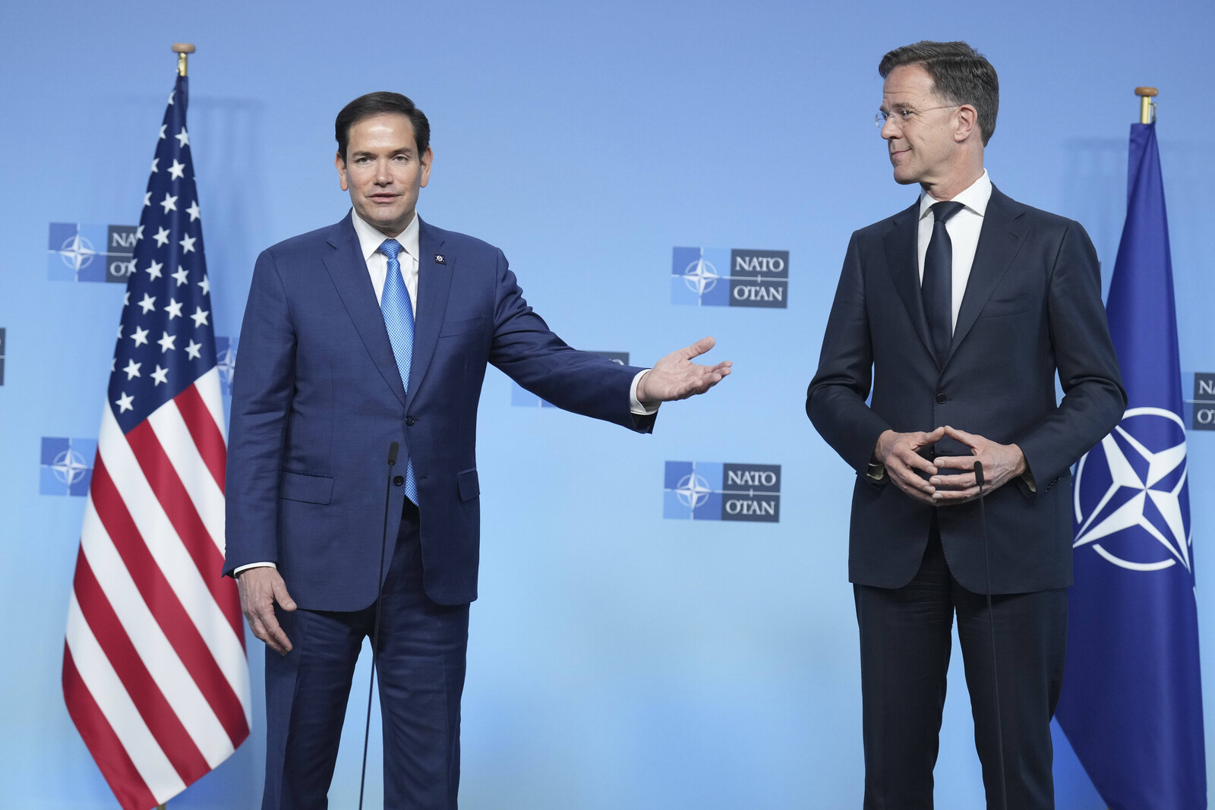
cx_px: 608
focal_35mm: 91
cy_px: 405
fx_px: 3071
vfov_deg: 15.0
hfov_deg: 22.4
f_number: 3.5
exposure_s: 1/400
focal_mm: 91
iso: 2500
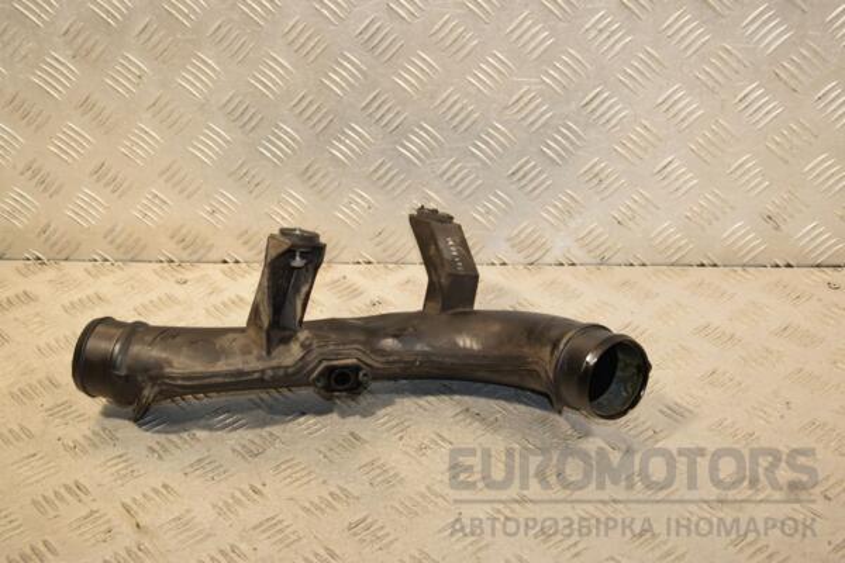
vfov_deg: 25.8
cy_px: 282
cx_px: 422
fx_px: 1232
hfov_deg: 37.9
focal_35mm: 52
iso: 800
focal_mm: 35
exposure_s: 1/200
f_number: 6.3
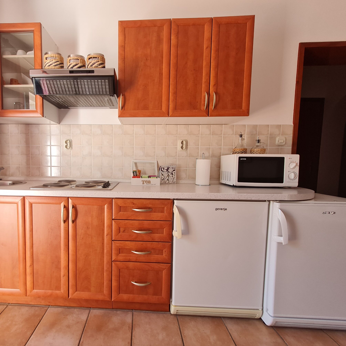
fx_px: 181
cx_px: 131
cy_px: 178
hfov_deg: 85.8
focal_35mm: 16
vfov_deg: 87.4
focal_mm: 1.74
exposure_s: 1/50
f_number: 2.2
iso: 80
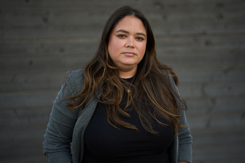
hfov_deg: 39.6
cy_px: 82
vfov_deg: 27.0
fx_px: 340
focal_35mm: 50
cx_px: 122
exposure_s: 1/1600
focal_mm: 50
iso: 200
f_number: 1.2
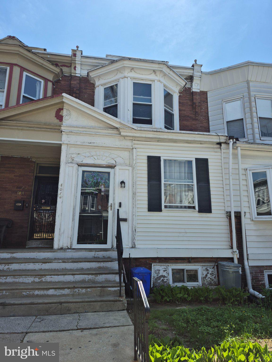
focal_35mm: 23
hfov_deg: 58.9
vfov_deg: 73.9
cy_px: 181
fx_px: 241
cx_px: 136
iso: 25
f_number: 1.8
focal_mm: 5.4
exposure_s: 1/2080
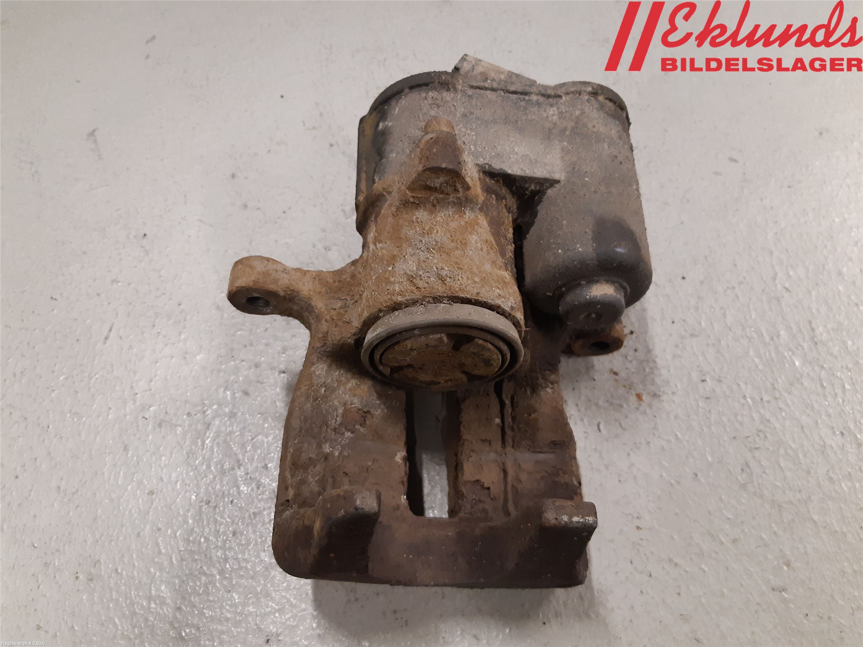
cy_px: 324
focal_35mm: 26
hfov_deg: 67.3
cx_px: 432
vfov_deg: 53.1
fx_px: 648
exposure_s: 1/50
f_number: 1.7
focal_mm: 3.93
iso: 160
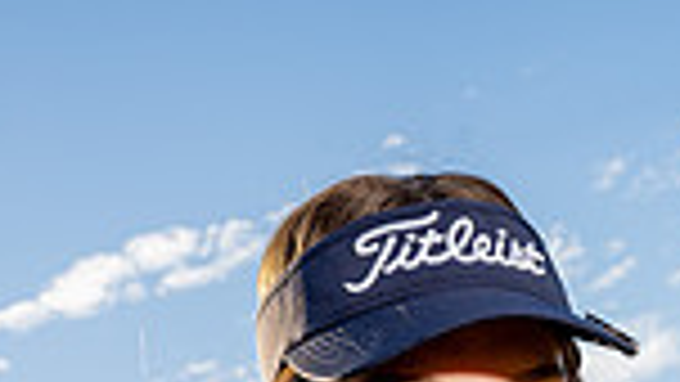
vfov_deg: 10.1
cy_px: 899
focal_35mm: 106
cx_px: 486
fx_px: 1912
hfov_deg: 20.1
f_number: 8
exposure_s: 1/250
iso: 100
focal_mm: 34
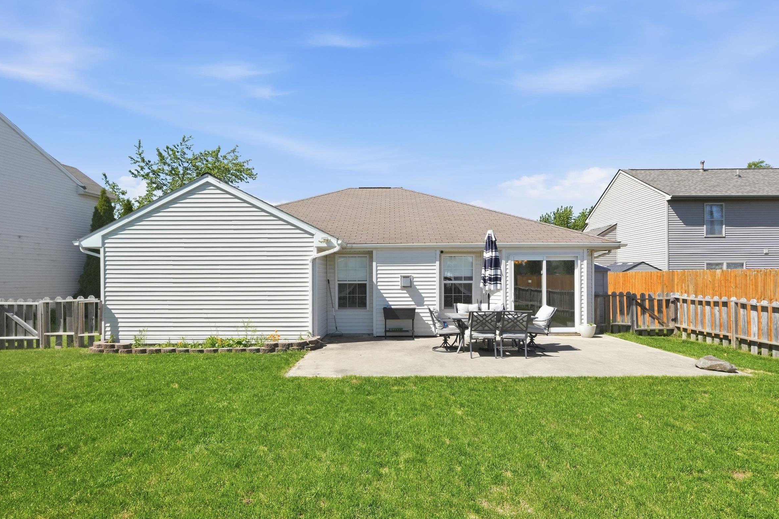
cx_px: 385
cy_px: 270
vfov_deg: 68.8
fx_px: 379
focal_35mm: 18
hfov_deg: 91.5
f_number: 5.6
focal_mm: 11
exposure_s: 1/4000
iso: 1600
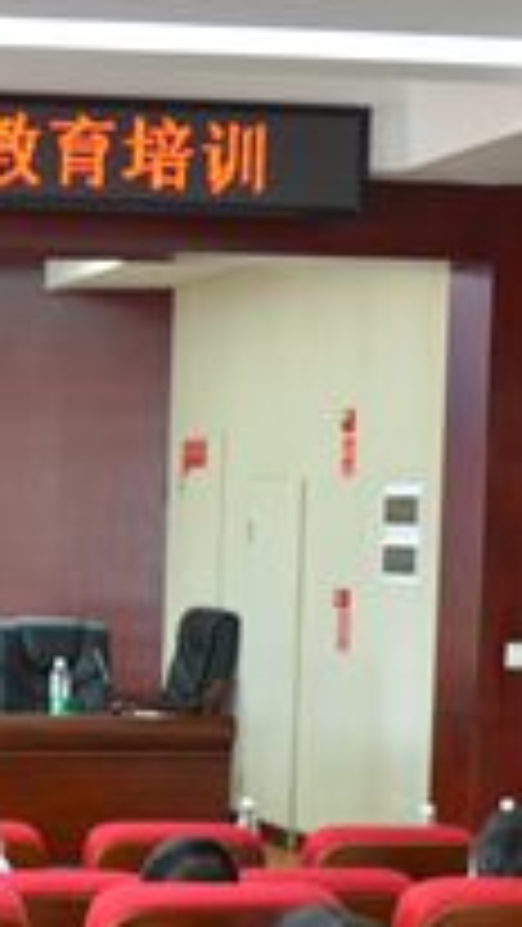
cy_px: 788
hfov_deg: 10.2
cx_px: -410
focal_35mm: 112
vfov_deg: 18.9
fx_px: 2748
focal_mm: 21
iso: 800
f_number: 3.8
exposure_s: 1/50
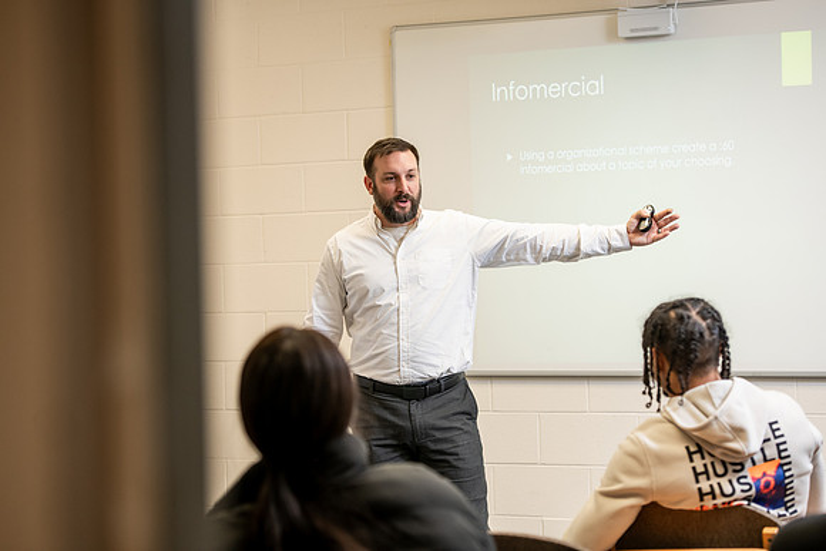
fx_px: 2111
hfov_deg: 22.1
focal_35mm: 92
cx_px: 413
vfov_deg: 14.9
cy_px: 276
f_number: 3.5
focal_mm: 92
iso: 640
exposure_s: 1/160
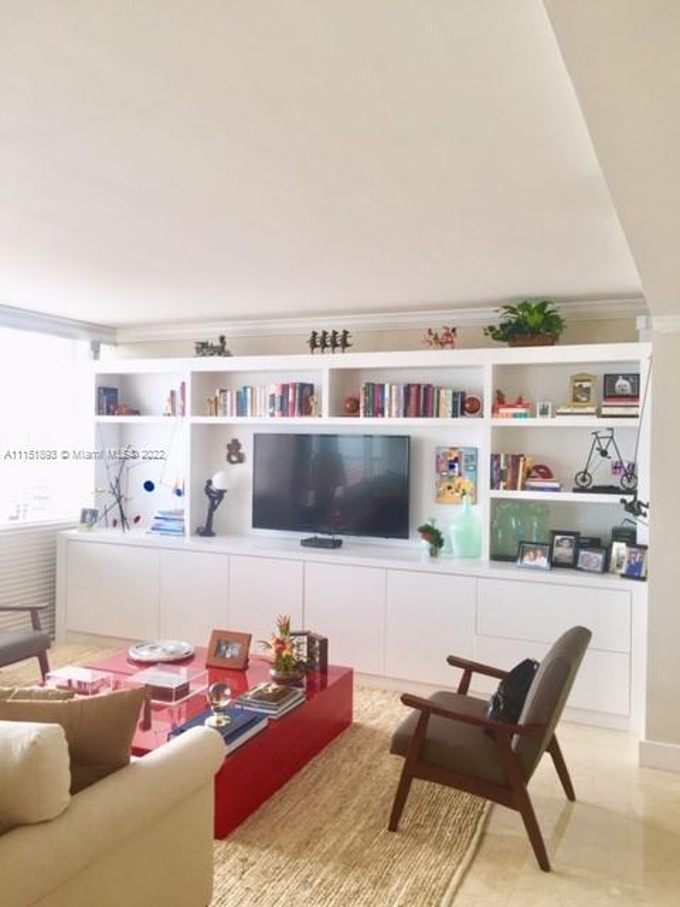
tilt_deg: +0.6
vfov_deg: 61.7
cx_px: 340
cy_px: 454
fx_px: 760
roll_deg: -1.1
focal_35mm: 29
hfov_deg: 48.2
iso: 40
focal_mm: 4.15
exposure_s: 1/120
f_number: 2.2
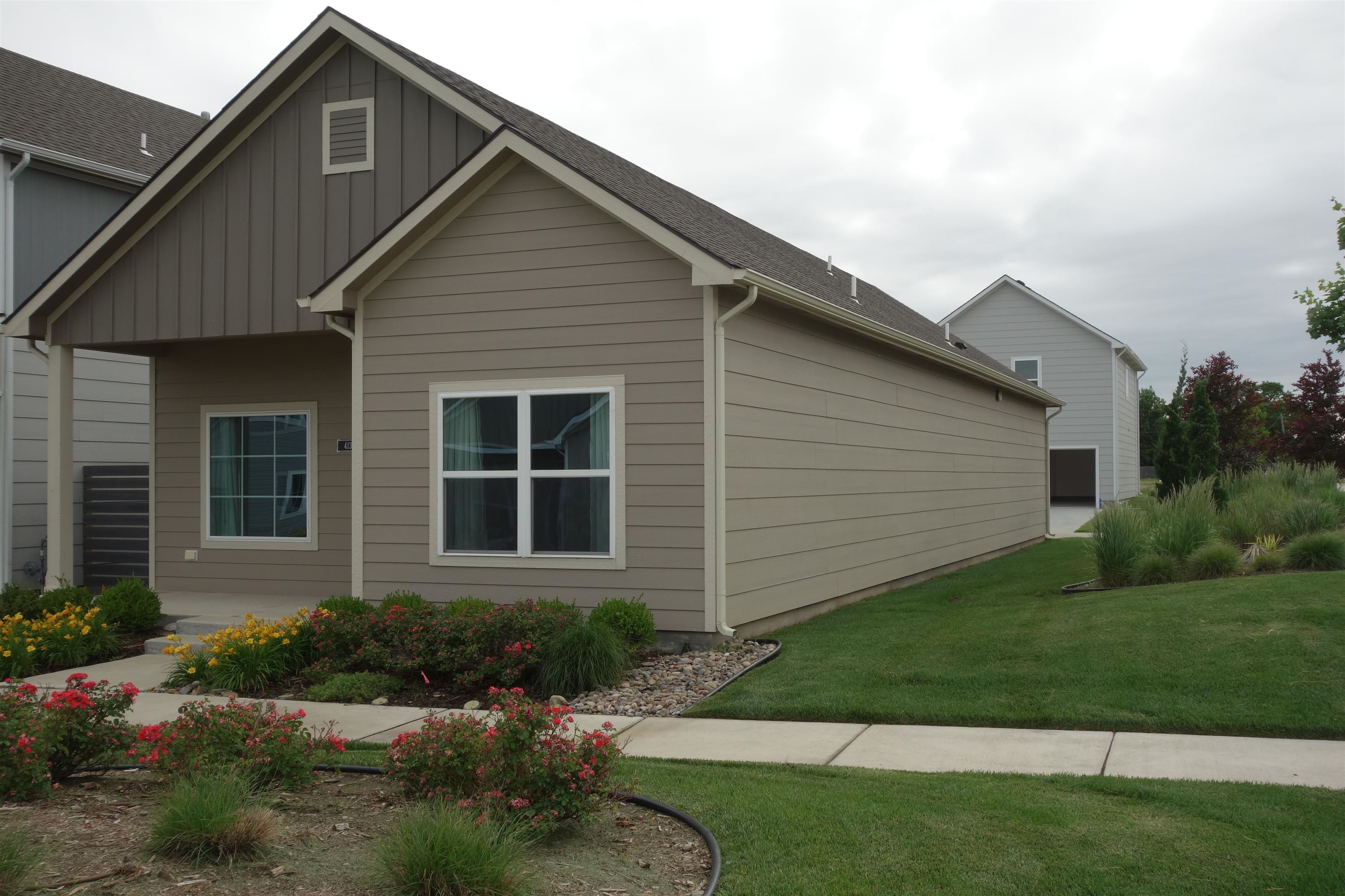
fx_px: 1382
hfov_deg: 51.9
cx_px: 672
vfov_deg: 35.9
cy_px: 448
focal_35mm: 37
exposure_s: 1/320
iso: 125
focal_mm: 13.58
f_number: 5.6
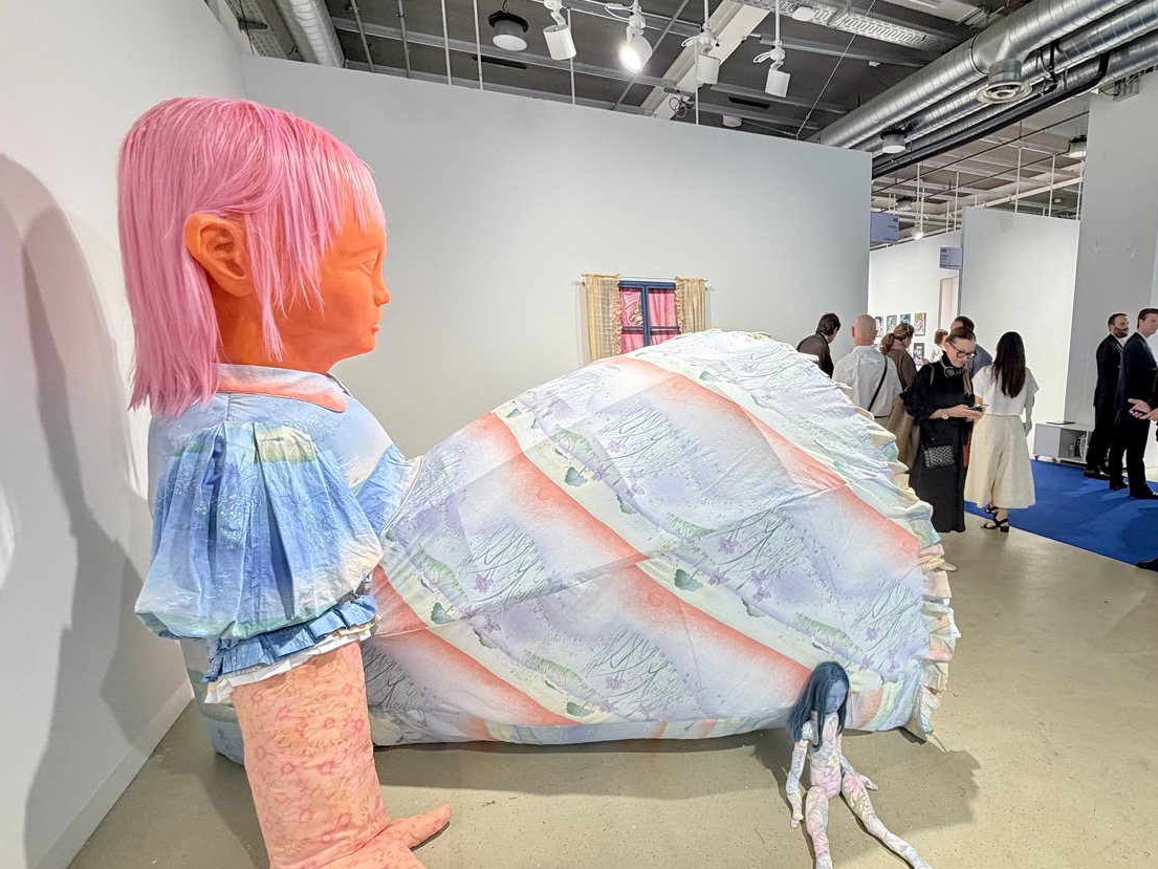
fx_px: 636
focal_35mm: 19
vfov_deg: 68.6
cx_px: 759
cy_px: 473
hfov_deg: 82.2
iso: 160
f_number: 2.2
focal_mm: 2.22
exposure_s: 1/100
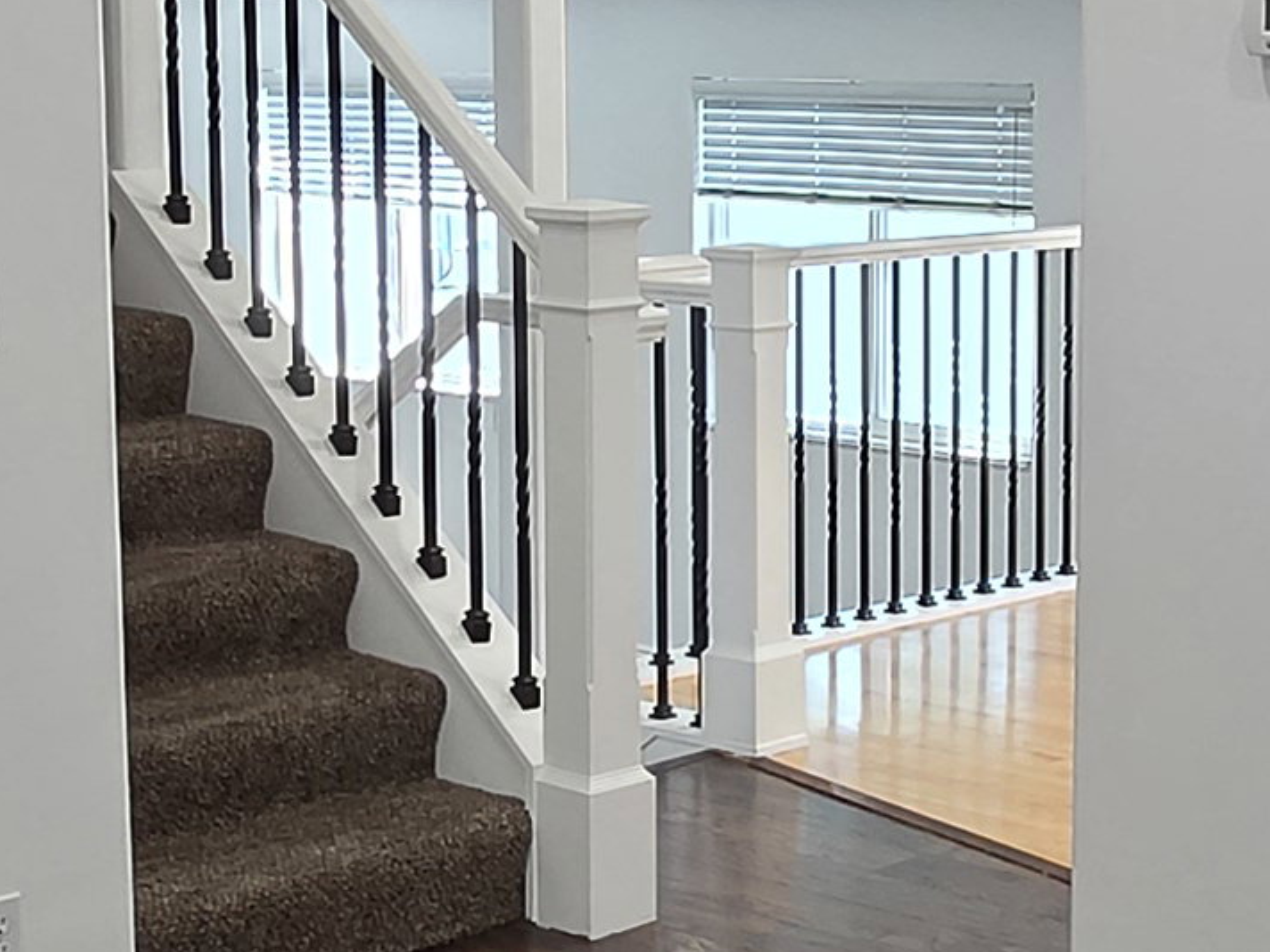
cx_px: 847
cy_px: 499
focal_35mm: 73
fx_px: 2678
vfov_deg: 20.2
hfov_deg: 26.5
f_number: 2.2
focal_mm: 2.2
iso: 160
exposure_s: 1/120
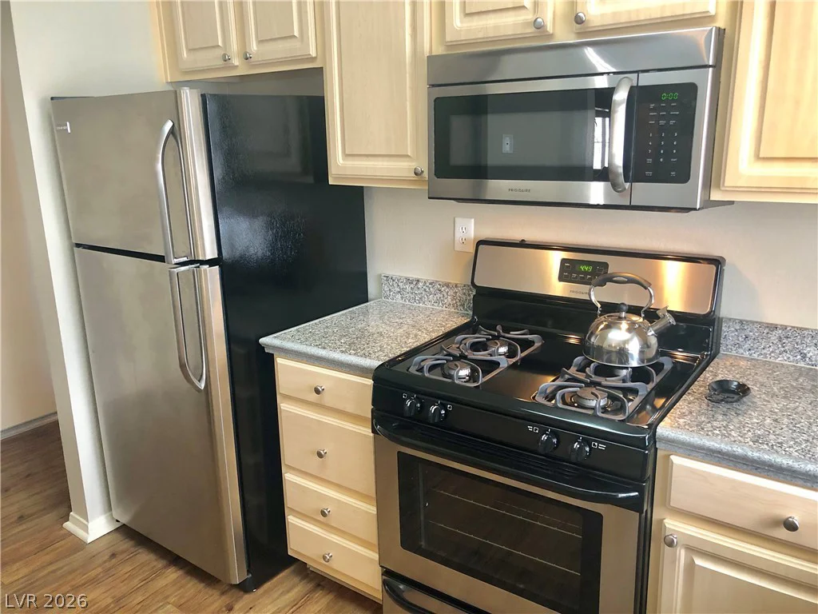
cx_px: 409
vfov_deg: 49.7
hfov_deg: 63.4
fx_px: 662
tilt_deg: -14.8
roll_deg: +0.8
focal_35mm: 28
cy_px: 307
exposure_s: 1/15
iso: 50
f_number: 1.8
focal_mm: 3.99
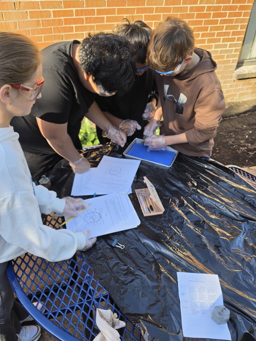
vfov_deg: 67.3
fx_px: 256
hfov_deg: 53.0
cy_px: 177
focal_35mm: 26
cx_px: 138
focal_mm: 6.5
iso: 20
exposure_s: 1/359
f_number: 1.4
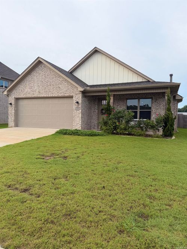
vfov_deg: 71.6
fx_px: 173
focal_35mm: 24
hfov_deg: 56.8
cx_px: 94
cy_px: 124
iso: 80
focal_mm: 6.76
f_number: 1.78
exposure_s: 1/831
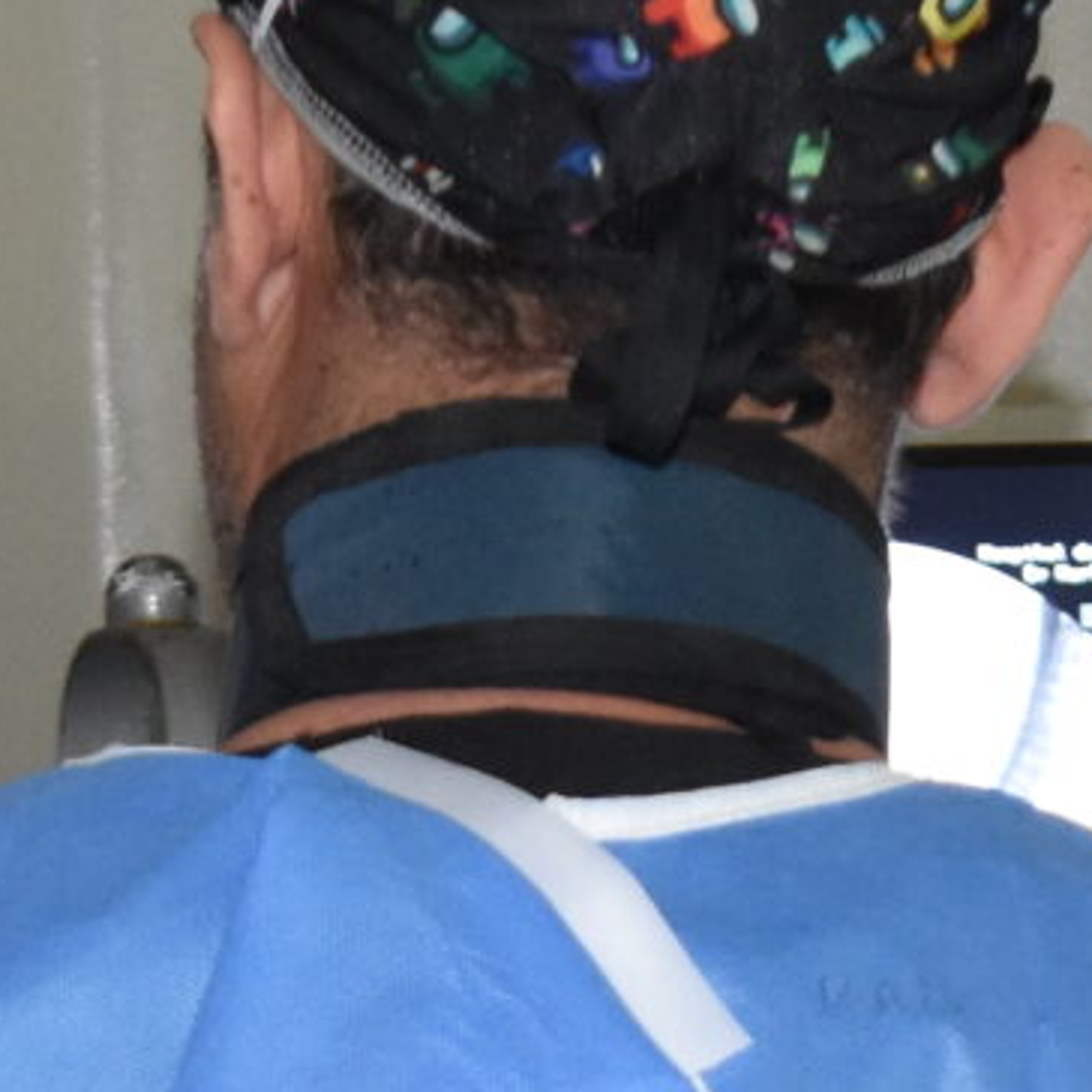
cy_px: 1280
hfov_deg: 8.1
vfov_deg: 8.1
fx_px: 7673
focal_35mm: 215
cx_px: 414
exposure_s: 1/60
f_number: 4
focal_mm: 24
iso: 2000
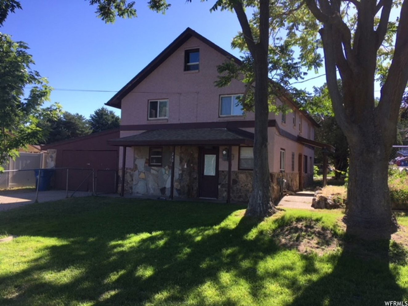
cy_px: 153
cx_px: 204
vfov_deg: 48.2
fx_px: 342
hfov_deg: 61.7
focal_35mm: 29
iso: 25
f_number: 2.2
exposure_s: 1/596
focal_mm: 4.15
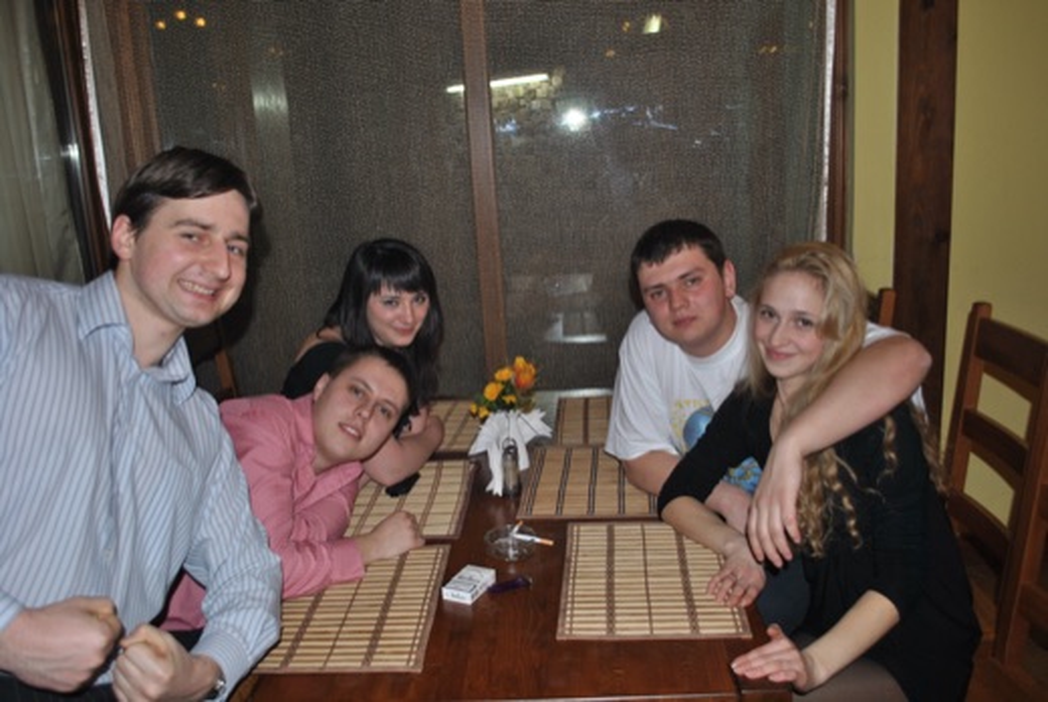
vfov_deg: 43.7
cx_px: 524
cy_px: 351
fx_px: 874
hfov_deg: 61.9
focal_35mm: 30
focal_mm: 20
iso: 200
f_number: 3.8
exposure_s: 1/60
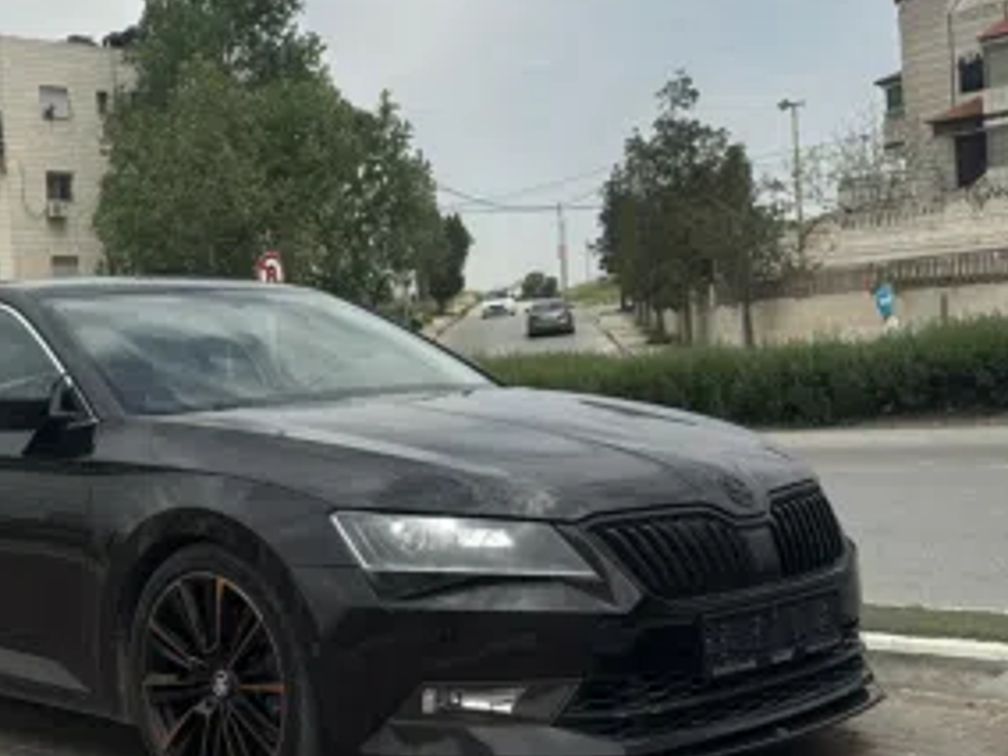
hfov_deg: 34.5
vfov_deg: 27.0
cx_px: 209
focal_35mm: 54
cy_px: 401
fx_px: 1572
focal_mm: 6.86
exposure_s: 1/5525
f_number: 1.78
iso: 80
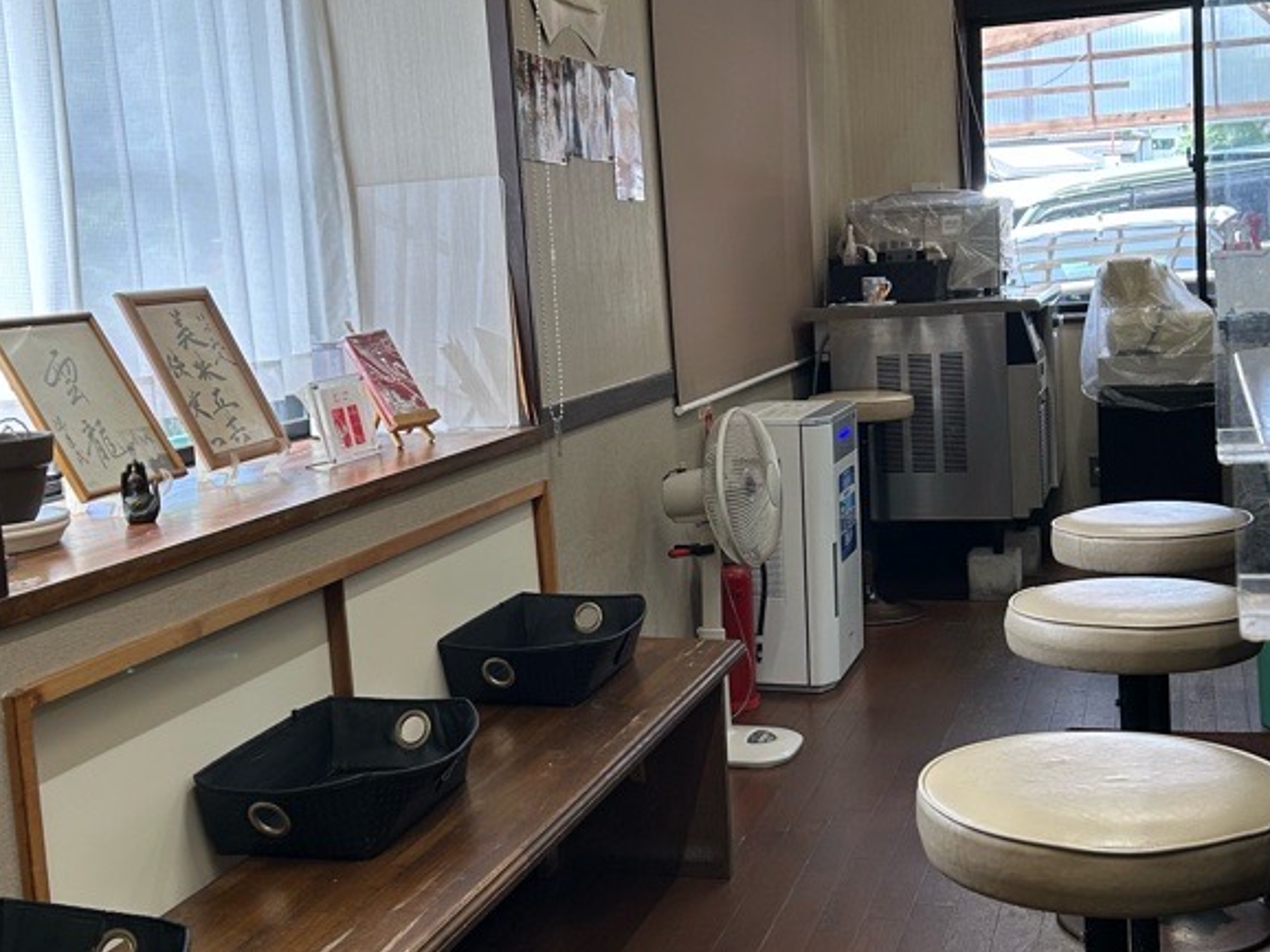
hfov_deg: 51.4
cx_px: 624
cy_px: 435
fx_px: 1320
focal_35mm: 36
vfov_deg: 39.6
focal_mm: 5.7
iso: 64
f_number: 1.5
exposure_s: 1/120
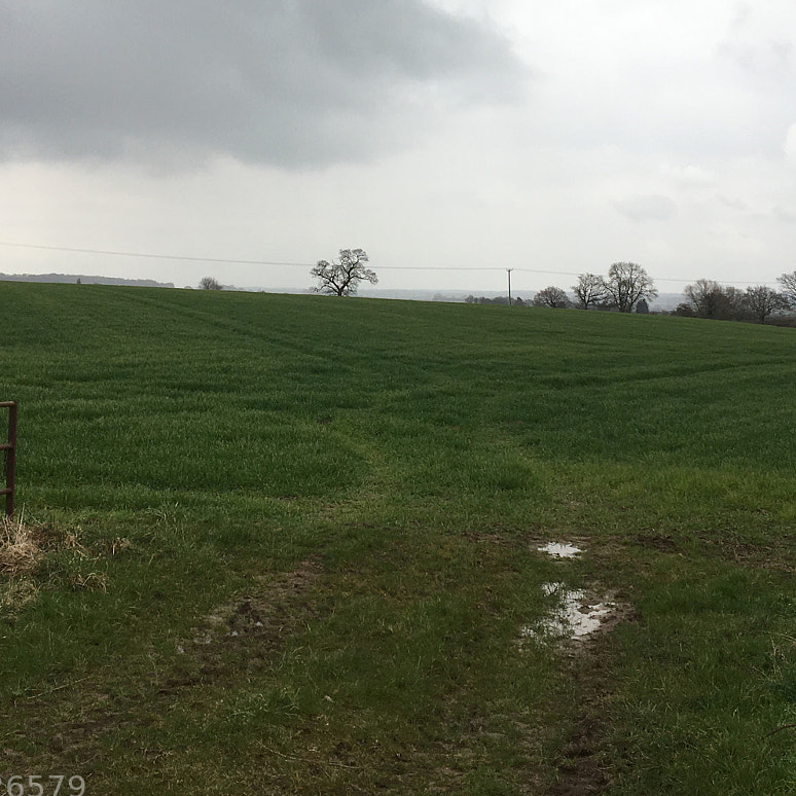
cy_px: 251
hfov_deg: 32.2
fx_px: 1379
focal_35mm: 53
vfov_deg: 31.9
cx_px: 370
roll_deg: -0.1
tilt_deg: +1.9
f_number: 2.2
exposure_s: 1/545
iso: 25
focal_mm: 4.15
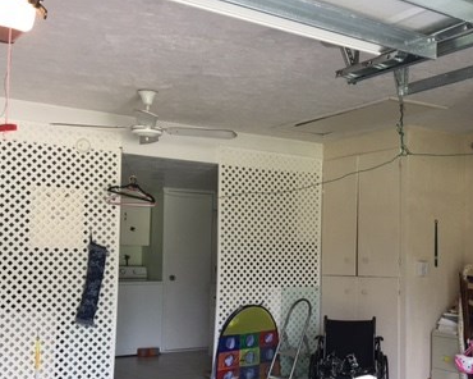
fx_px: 686
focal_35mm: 49
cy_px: 233
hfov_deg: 37.0
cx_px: 363
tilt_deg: +3.6
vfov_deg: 30.7
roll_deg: -1.3
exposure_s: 1/40
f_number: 2.2
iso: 25
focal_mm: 4.15
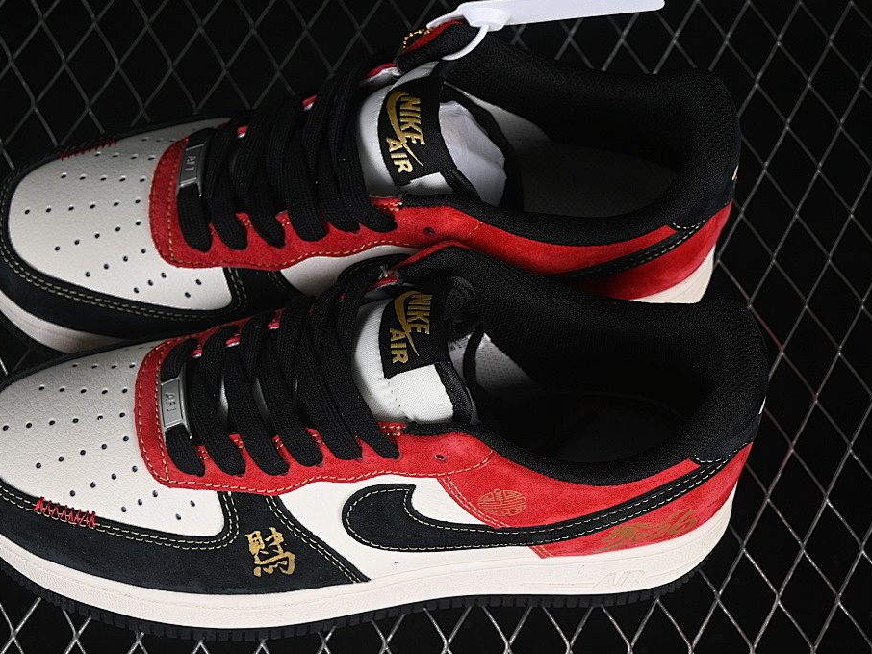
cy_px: 330
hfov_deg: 22.7
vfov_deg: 17.2
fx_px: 2166
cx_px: 372
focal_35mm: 86
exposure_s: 1/60
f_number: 7.1
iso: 160
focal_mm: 50
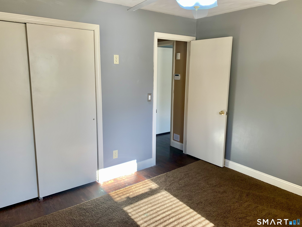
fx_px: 227
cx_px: 151
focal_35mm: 26
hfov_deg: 67.3
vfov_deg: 53.1
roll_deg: +0.0
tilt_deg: -10.6
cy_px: 114
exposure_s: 1/120
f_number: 1.8
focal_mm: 4.25
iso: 80
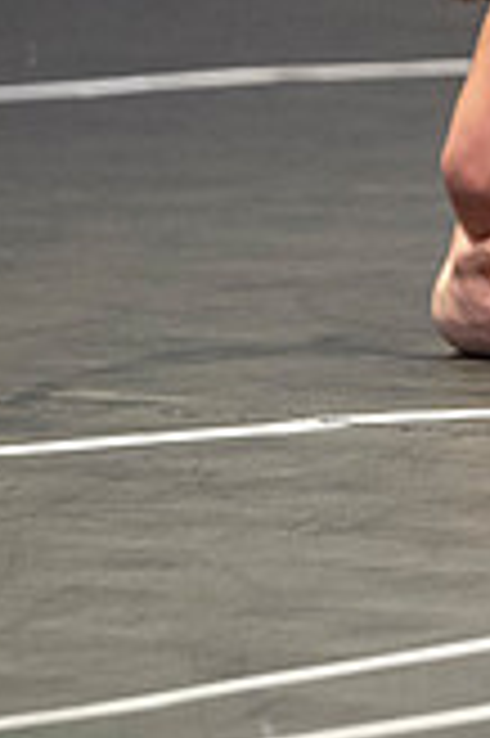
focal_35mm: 981
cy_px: 46
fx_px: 20070
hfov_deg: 1.4
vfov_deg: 2.1
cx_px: 1051
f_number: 2.8
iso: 3200
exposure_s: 1/1000
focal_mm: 190
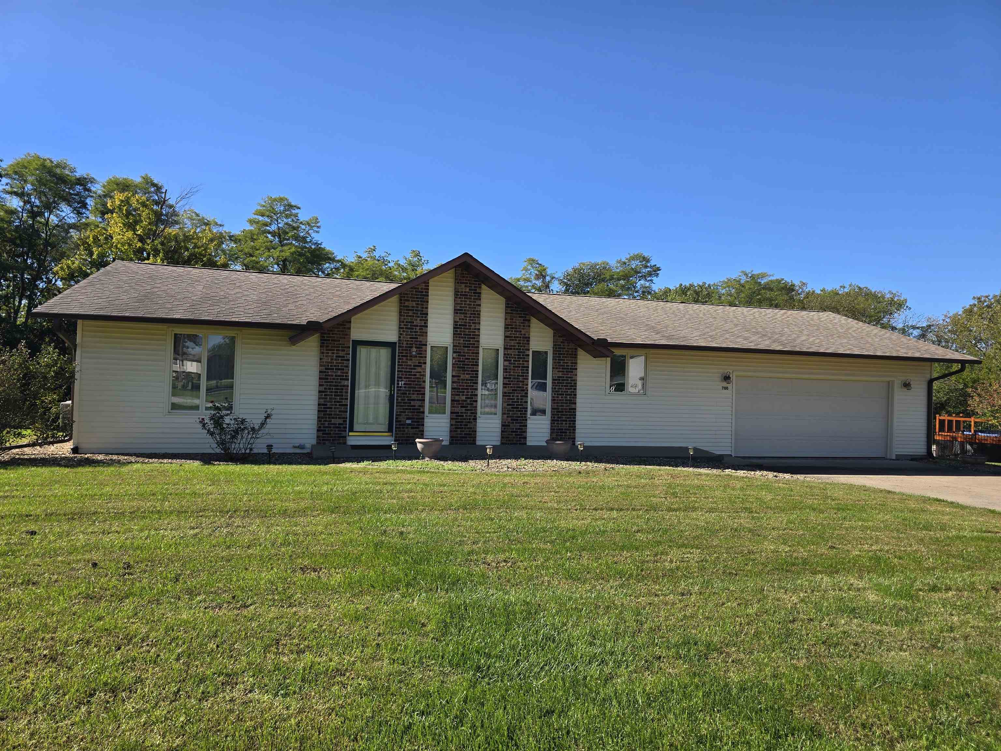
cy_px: 376
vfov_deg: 58.9
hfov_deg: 73.9
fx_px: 665
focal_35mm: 23
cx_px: 500
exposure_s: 1/652
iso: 12
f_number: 1.7
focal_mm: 6.3
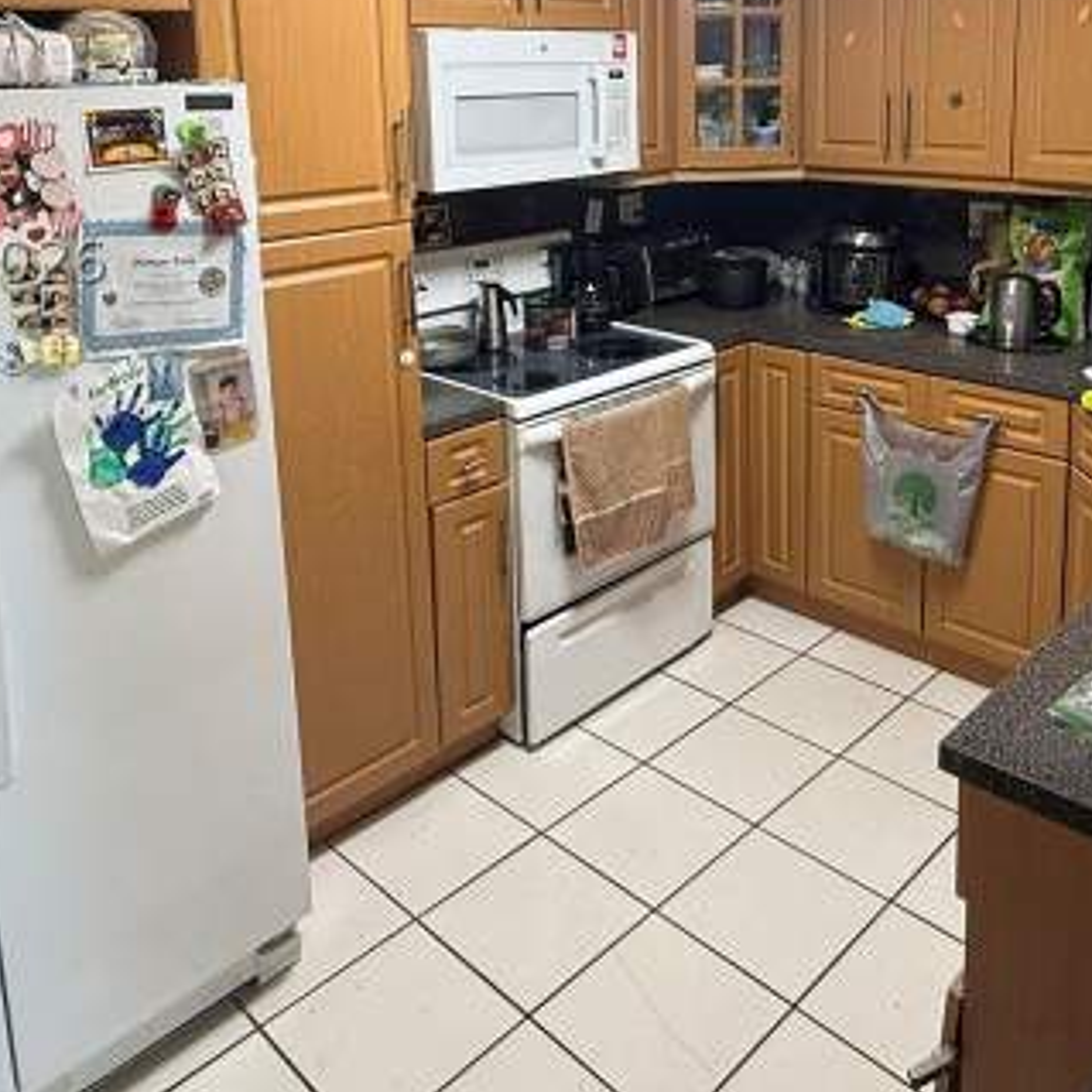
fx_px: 1106
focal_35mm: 31
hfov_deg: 52.3
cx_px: 630
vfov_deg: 50.2
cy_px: 260
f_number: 2.2
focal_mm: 2.22
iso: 200
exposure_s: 1/60
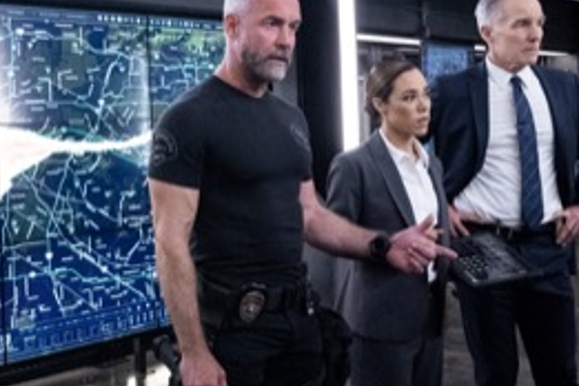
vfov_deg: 29.2
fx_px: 740
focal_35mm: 46
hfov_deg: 40.7
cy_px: 172
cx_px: 102
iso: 20000
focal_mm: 24
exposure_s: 1/80
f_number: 8
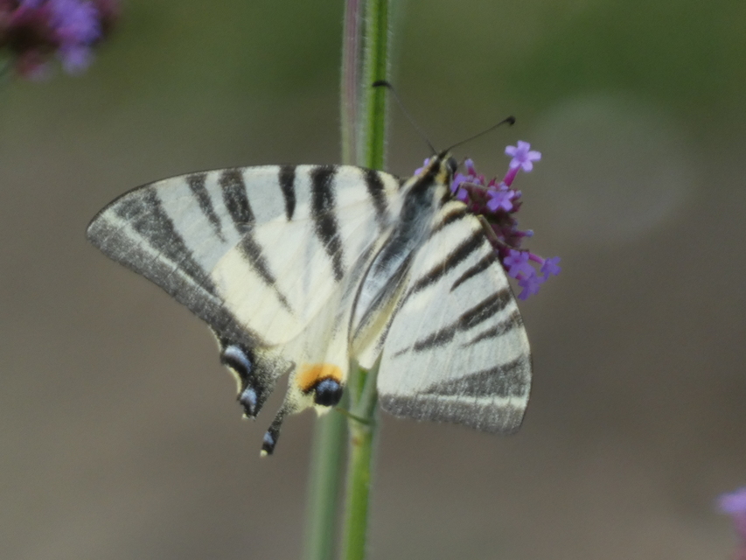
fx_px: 22265
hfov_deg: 1.9
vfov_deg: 1.4
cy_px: 280
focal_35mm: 1033
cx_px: 373
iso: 200
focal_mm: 185
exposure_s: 1/125
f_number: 5.6
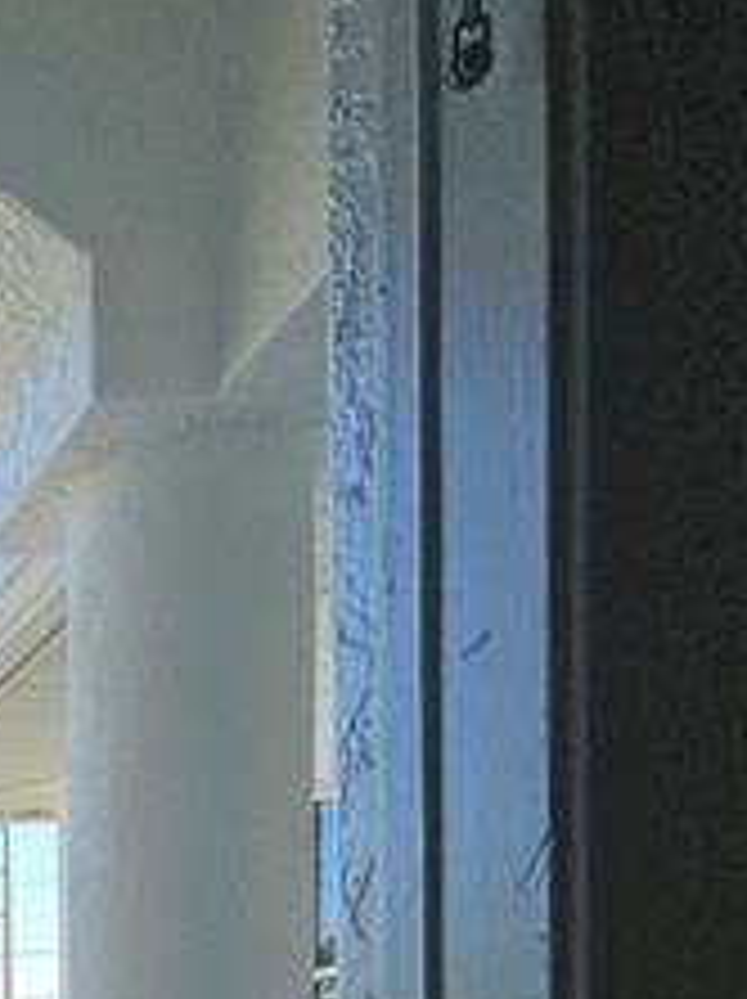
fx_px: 1297
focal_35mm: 45
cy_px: 1170
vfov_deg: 34.5
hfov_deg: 22.7
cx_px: -504
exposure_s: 1/825
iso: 64
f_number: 2.2
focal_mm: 2.2
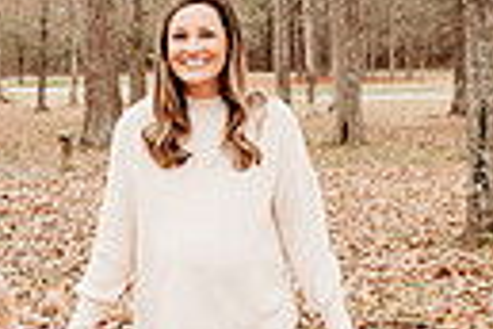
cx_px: -176
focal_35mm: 108
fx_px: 1479
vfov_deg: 12.7
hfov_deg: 17.6
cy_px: 205
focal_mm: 24
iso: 200
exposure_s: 1/250
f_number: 3.2
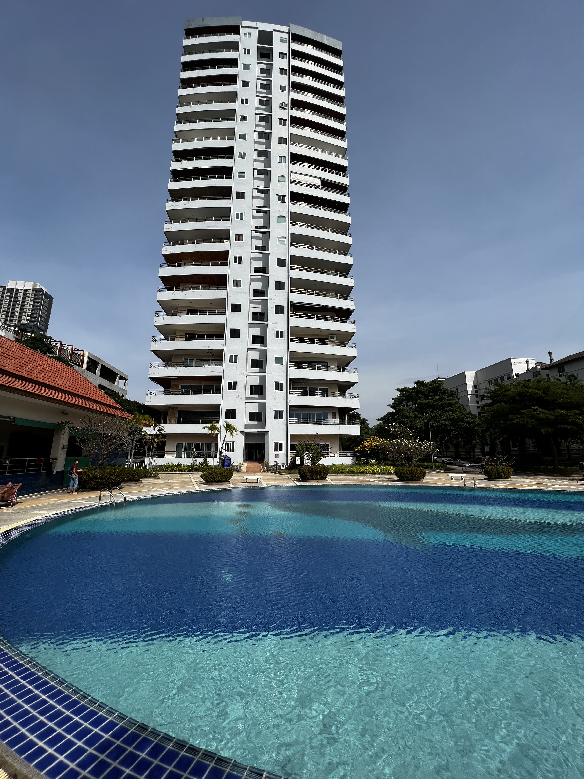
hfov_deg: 89.9
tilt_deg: +11.0
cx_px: 292
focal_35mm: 13
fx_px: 292
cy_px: 390
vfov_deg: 106.2
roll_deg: +0.6
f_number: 1.8
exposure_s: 1/3311
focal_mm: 1.57
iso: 32
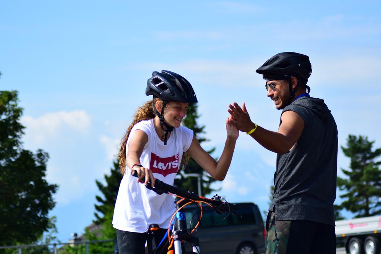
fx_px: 1349
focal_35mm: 128
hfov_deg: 16.1
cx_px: 190
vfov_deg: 10.8
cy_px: 127
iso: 200
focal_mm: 85
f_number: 5
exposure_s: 1/1250
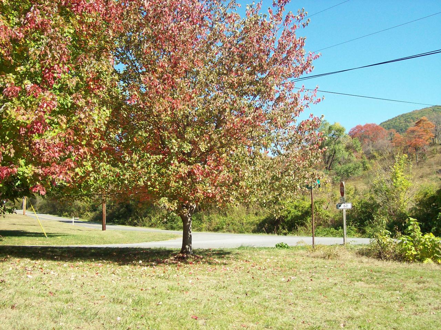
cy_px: 165
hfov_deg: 42.1
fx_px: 573
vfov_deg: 32.2
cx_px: 220
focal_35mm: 45
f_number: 3
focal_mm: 7.6
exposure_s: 1/744
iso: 80
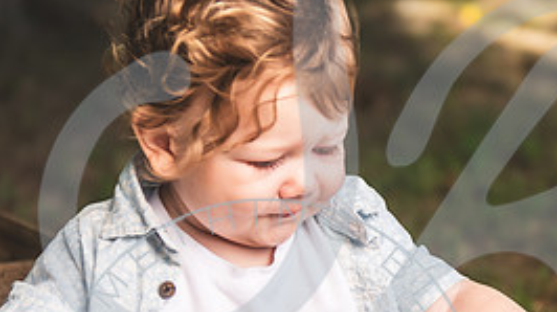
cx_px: 371
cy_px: 238
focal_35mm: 119
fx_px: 1756
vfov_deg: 10.1
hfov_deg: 18.0
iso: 100
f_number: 2.8
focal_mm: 52
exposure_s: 1/800
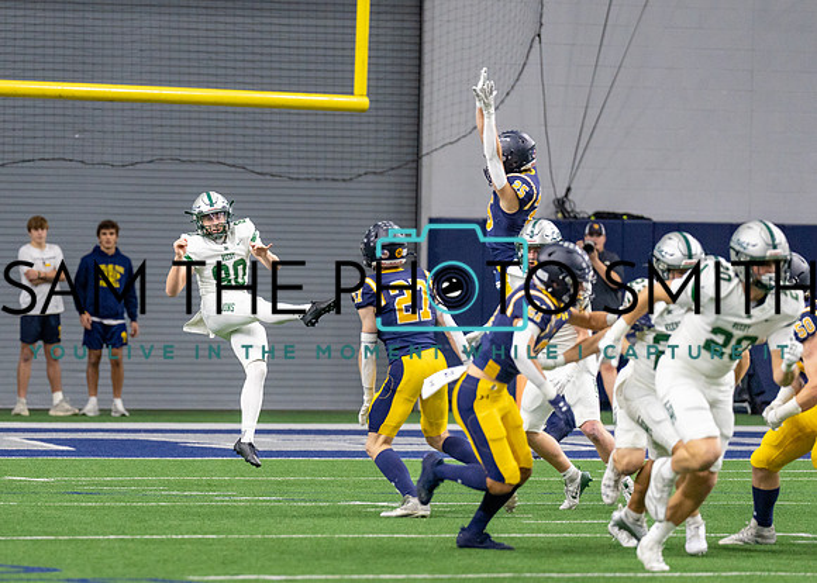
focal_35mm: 315
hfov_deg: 6.4
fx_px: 7302
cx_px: 251
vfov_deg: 4.6
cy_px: 343
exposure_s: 1/1000
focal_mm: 200
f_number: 2.8
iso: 2000
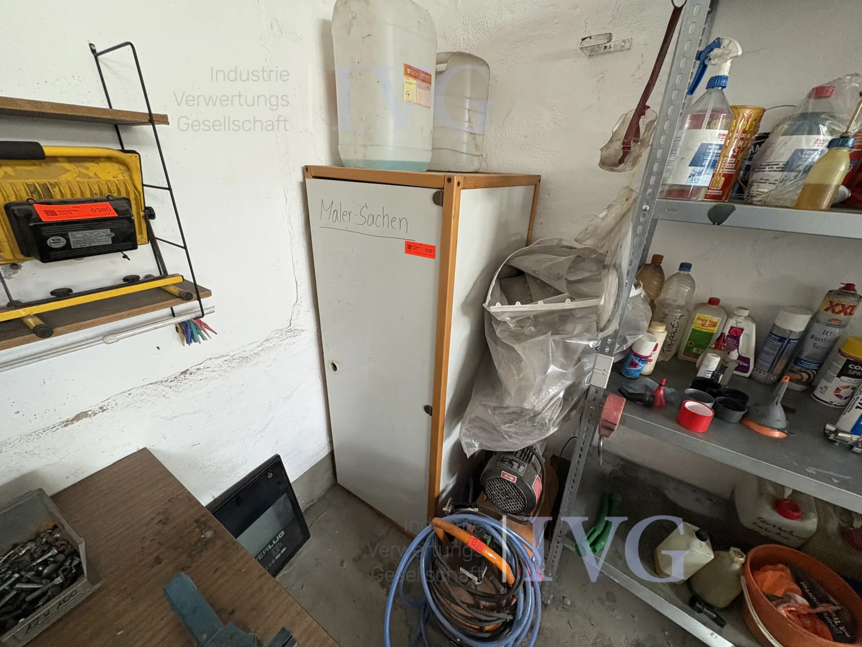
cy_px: 324
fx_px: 349
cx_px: 431
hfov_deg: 102.1
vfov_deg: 85.7
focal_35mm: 14
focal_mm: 2.22
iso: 250
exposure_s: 1/64
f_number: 2.2
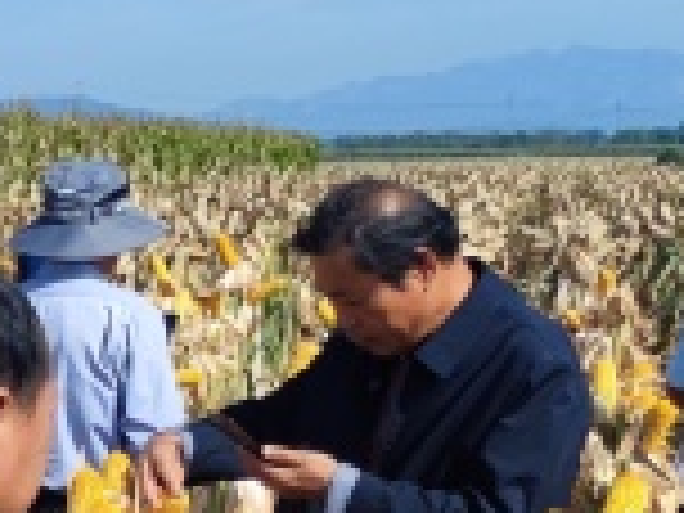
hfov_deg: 12.3
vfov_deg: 11.6
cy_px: 526
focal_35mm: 126
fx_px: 2490
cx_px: -976
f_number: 1.69
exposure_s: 1/2429
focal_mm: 6.72
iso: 50
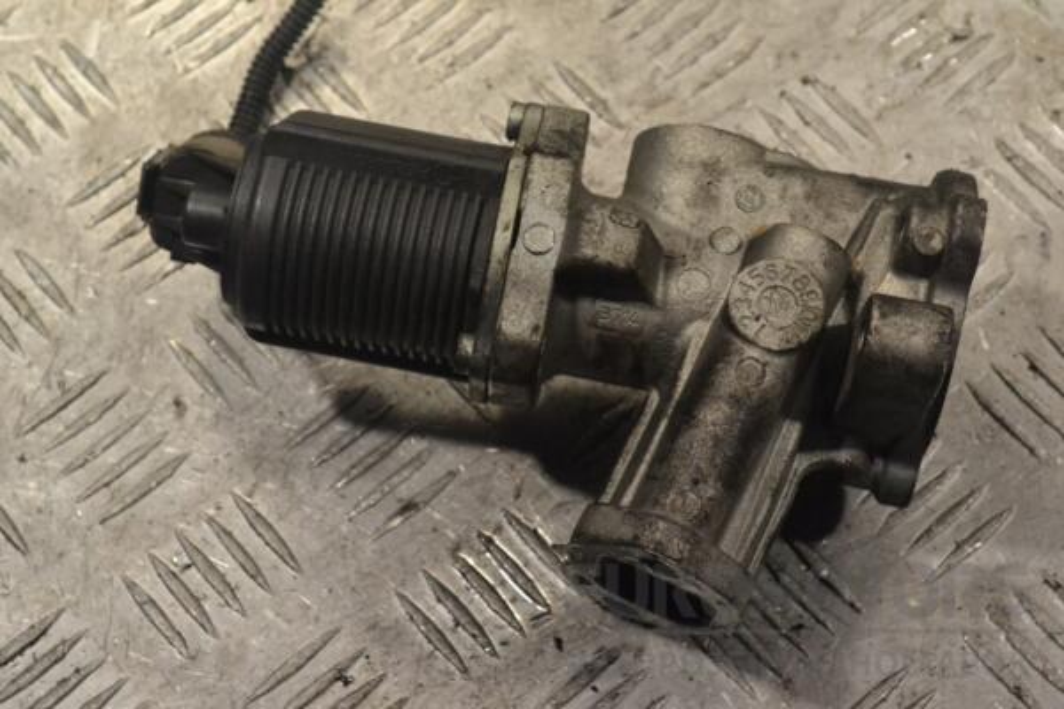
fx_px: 2438
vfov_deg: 16.6
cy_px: 354
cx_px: 532
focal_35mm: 82
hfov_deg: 24.6
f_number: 10
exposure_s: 1/400
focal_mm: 55
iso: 3200
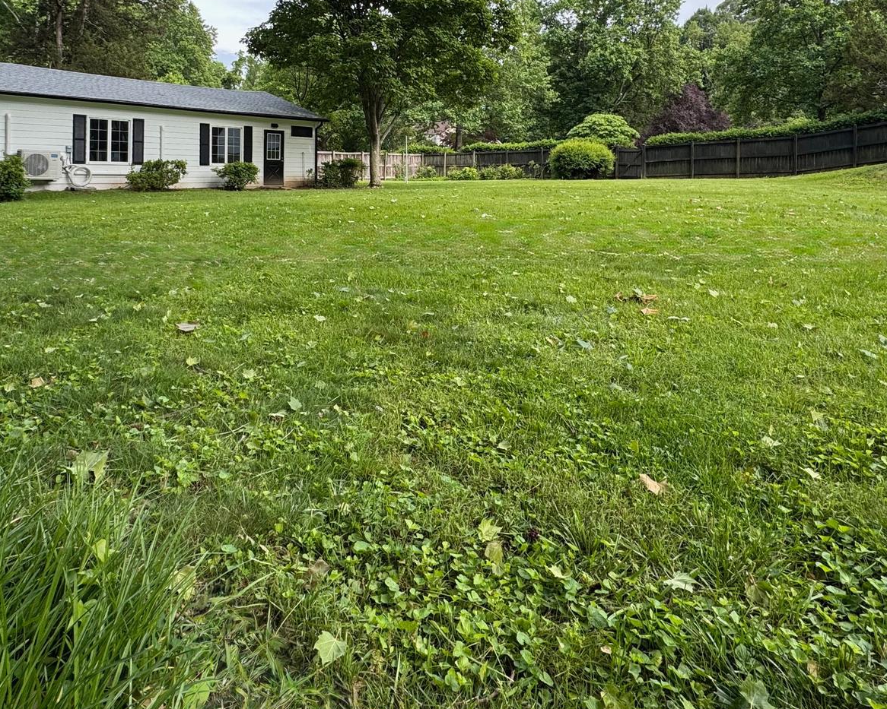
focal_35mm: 24
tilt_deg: -0.8
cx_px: 400
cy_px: 170
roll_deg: -0.6
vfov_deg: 55.7
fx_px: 630
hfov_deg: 70.1
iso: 40
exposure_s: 1/289
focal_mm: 2.22
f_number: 2.2
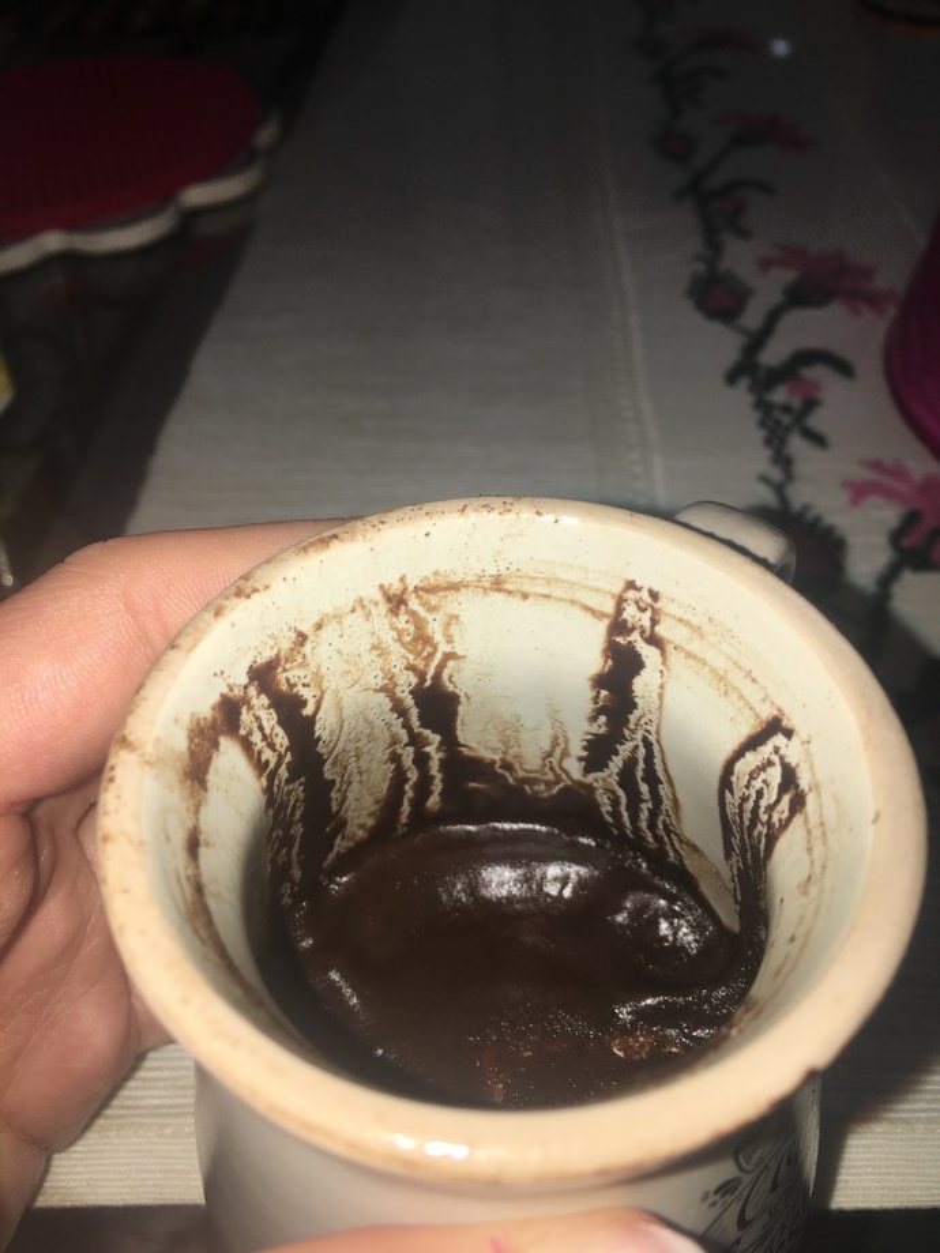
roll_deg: +3.9
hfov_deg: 48.2
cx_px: 470
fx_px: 1050
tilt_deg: -41.0
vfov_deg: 61.7
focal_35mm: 29
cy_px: 626
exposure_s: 1/153
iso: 25
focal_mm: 4.15
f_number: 2.2
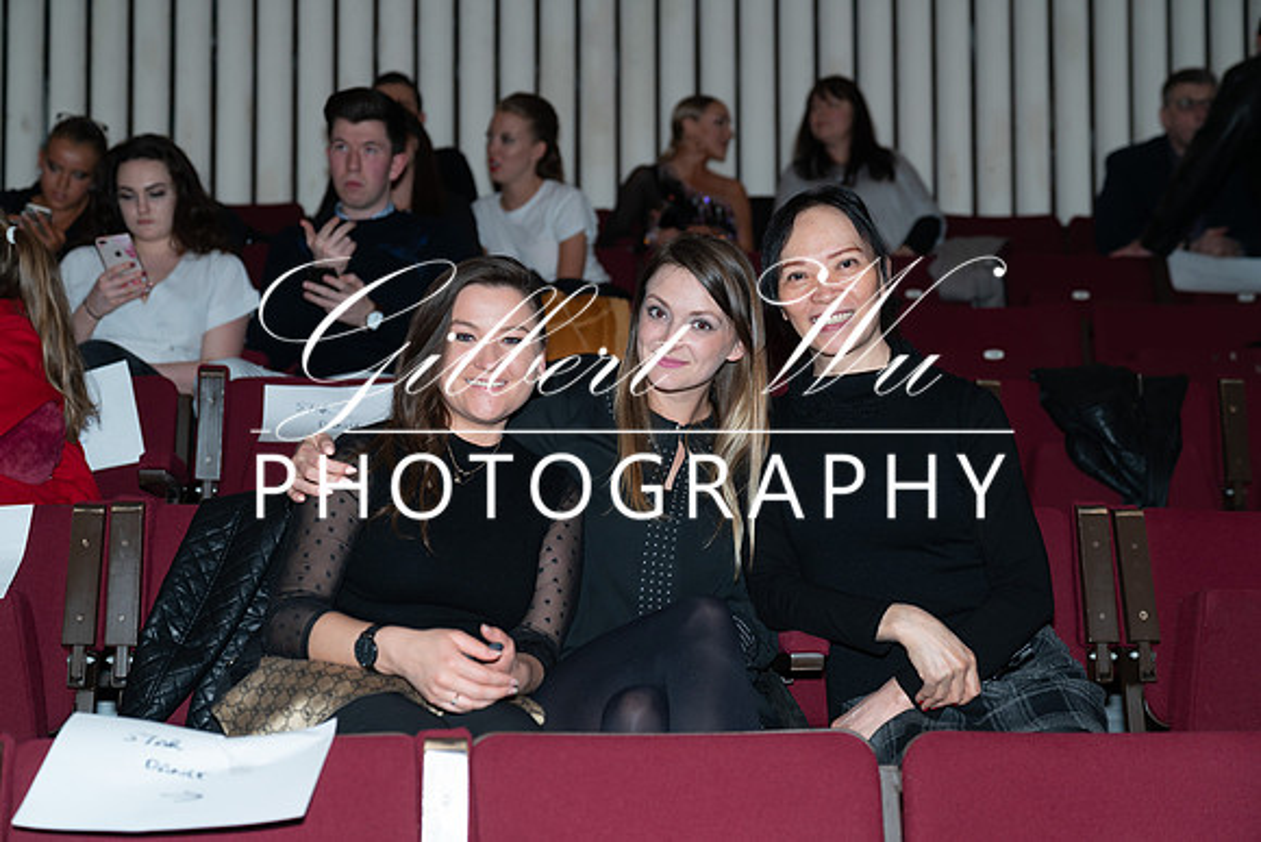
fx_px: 1822
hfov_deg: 38.2
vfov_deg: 26.0
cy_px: 421
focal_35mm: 52
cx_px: 630
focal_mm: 52
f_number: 2.8
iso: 640
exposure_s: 1/60
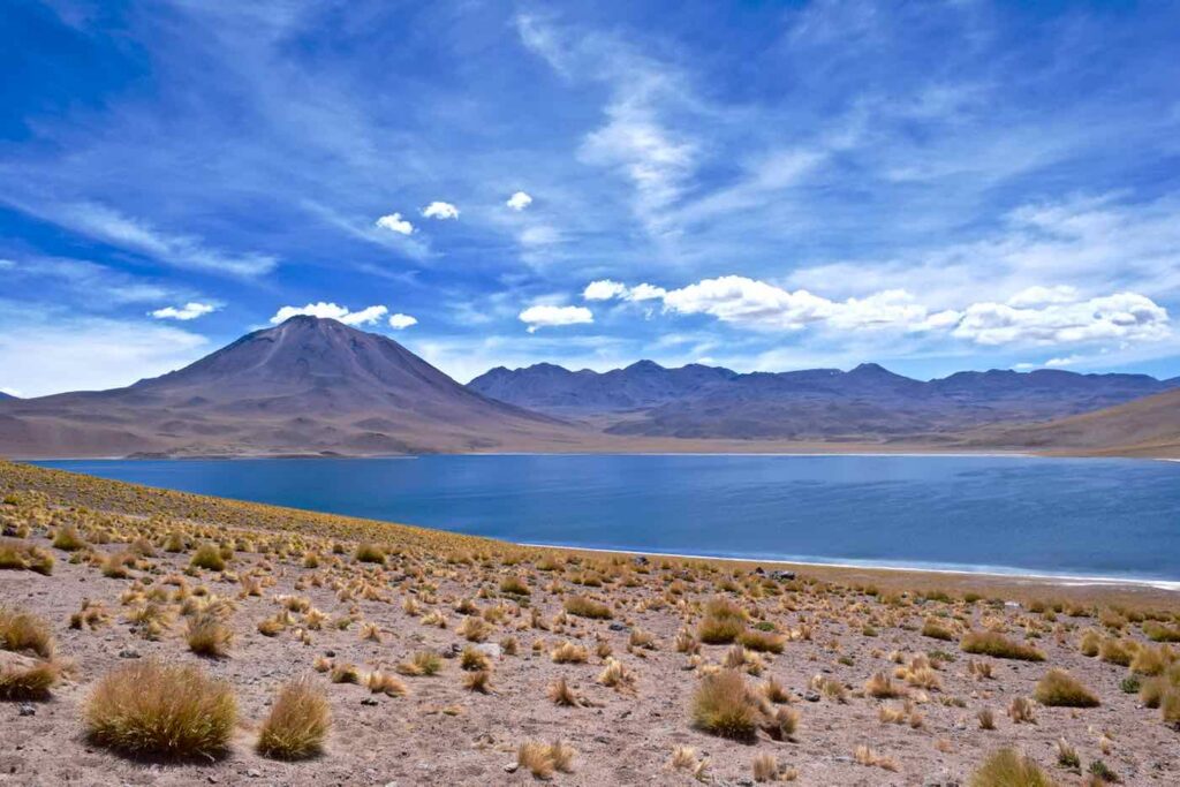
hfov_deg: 67.4
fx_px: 885
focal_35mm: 27
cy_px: 394
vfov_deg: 47.9
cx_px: 590
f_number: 11
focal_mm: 18
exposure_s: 1/500
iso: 200
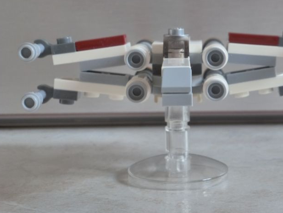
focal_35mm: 92
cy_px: 96
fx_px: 752
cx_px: 178
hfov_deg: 21.3
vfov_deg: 16.1
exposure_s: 1/2.5
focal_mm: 12.7
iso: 400
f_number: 4.7
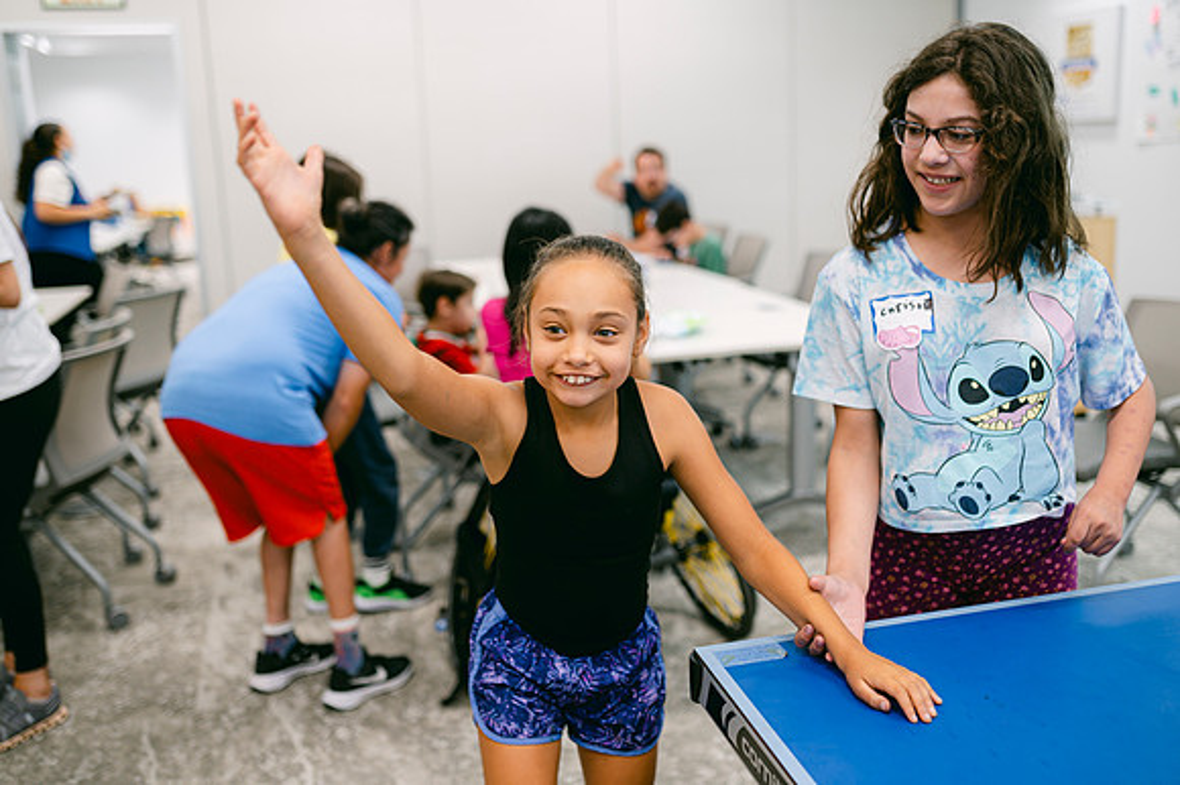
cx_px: 590
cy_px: 392
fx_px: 1147
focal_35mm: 35
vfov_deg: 37.8
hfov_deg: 54.5
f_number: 2
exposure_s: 1/125
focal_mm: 35
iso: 220
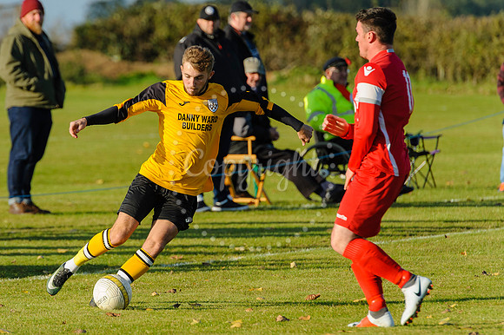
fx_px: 5030
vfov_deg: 3.8
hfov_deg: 5.7
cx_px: 180
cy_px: 170
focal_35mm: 359
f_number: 5.6
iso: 560
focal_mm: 280
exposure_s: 1/2000
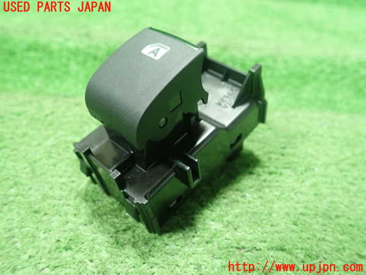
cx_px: 183
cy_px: 138
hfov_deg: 60.0
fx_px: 317
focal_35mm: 30
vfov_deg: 46.8
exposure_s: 1/80
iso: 800
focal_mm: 5.5
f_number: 2.3
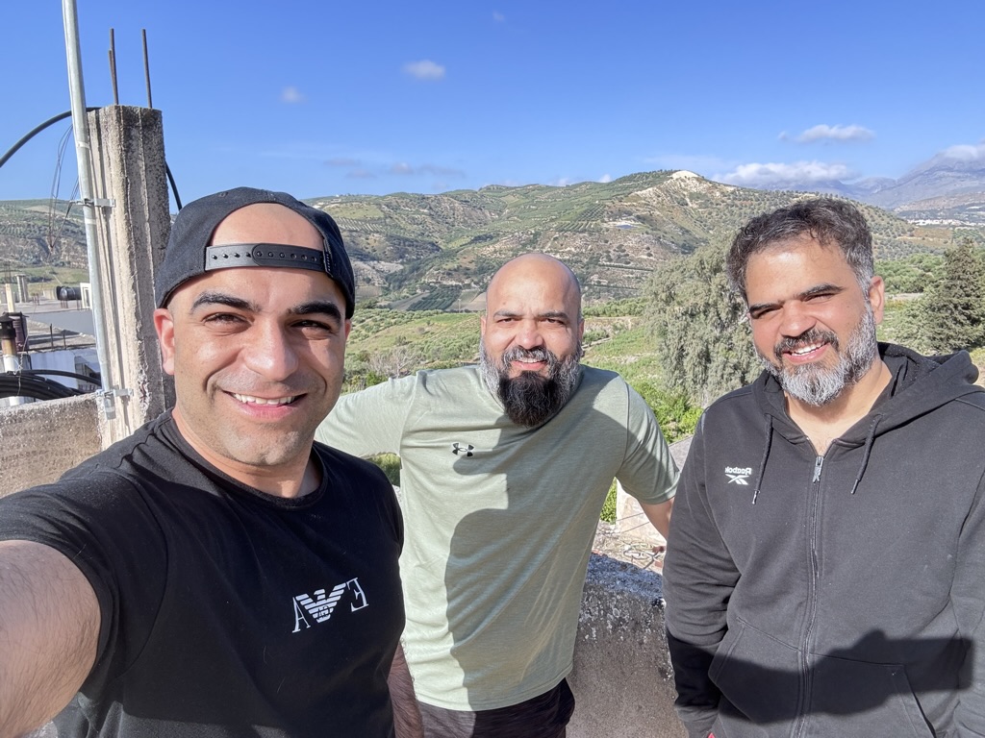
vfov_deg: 58.9
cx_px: 492
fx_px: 654
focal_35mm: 23
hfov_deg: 73.9
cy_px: 369
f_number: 1.9
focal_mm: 2.69
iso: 25
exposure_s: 1/557
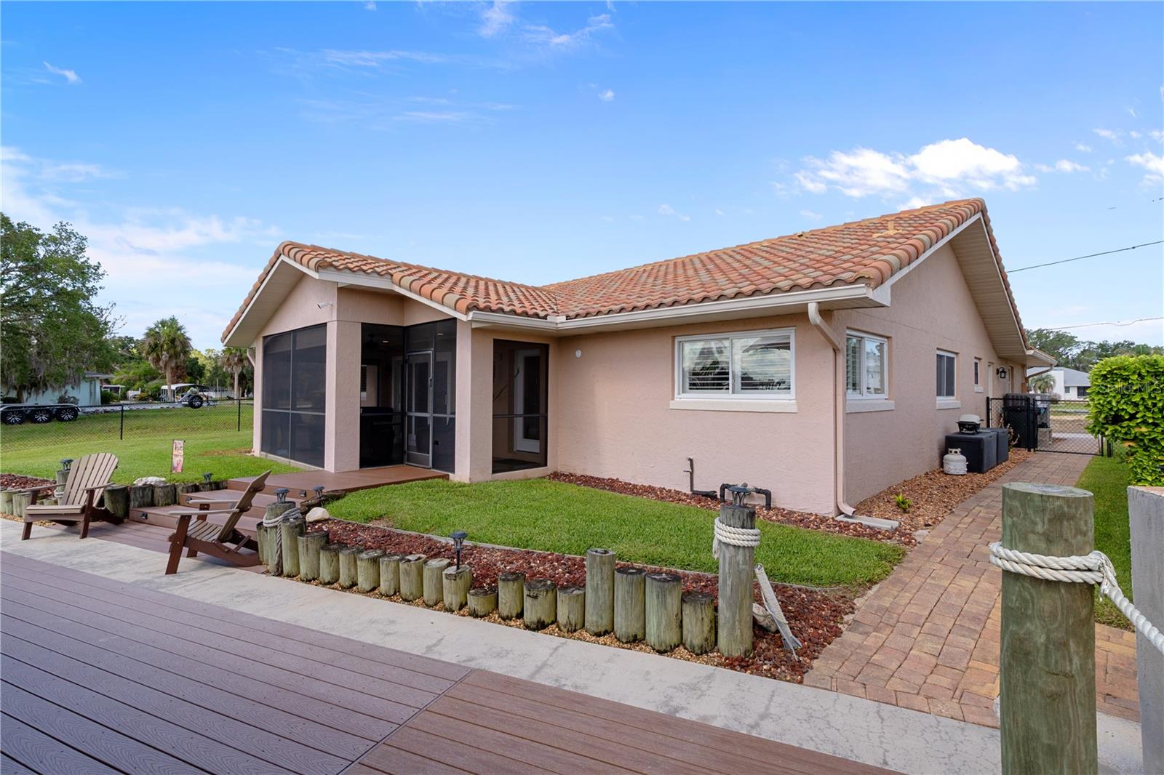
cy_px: 388
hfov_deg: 95.0
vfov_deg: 72.0
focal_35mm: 16
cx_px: 582
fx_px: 533
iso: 250
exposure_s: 1/320
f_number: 8
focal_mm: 11
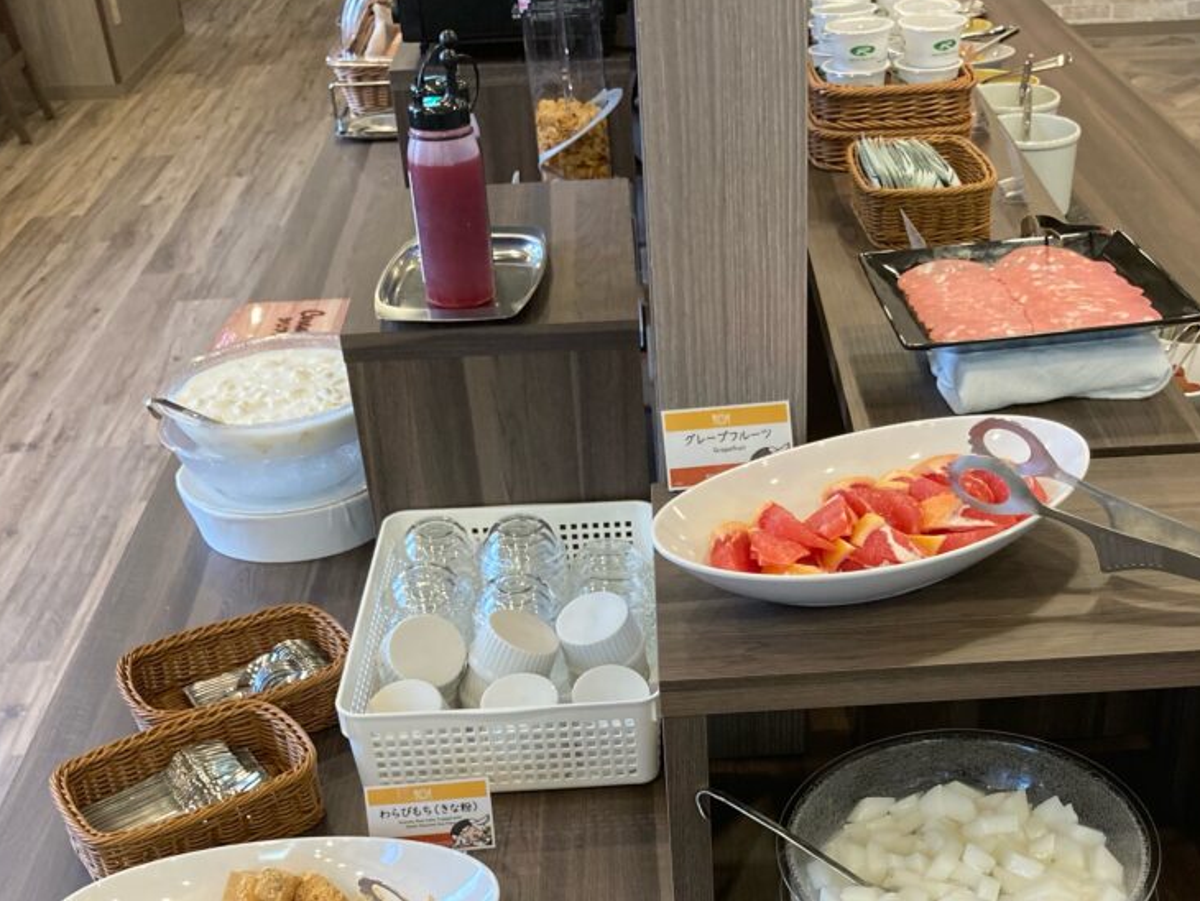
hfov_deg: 40.9
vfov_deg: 30.8
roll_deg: +1.3
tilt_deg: -34.8
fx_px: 1595
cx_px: 761
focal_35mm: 46
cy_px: 722
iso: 125
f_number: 1.8
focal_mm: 3.99
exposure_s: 1/60
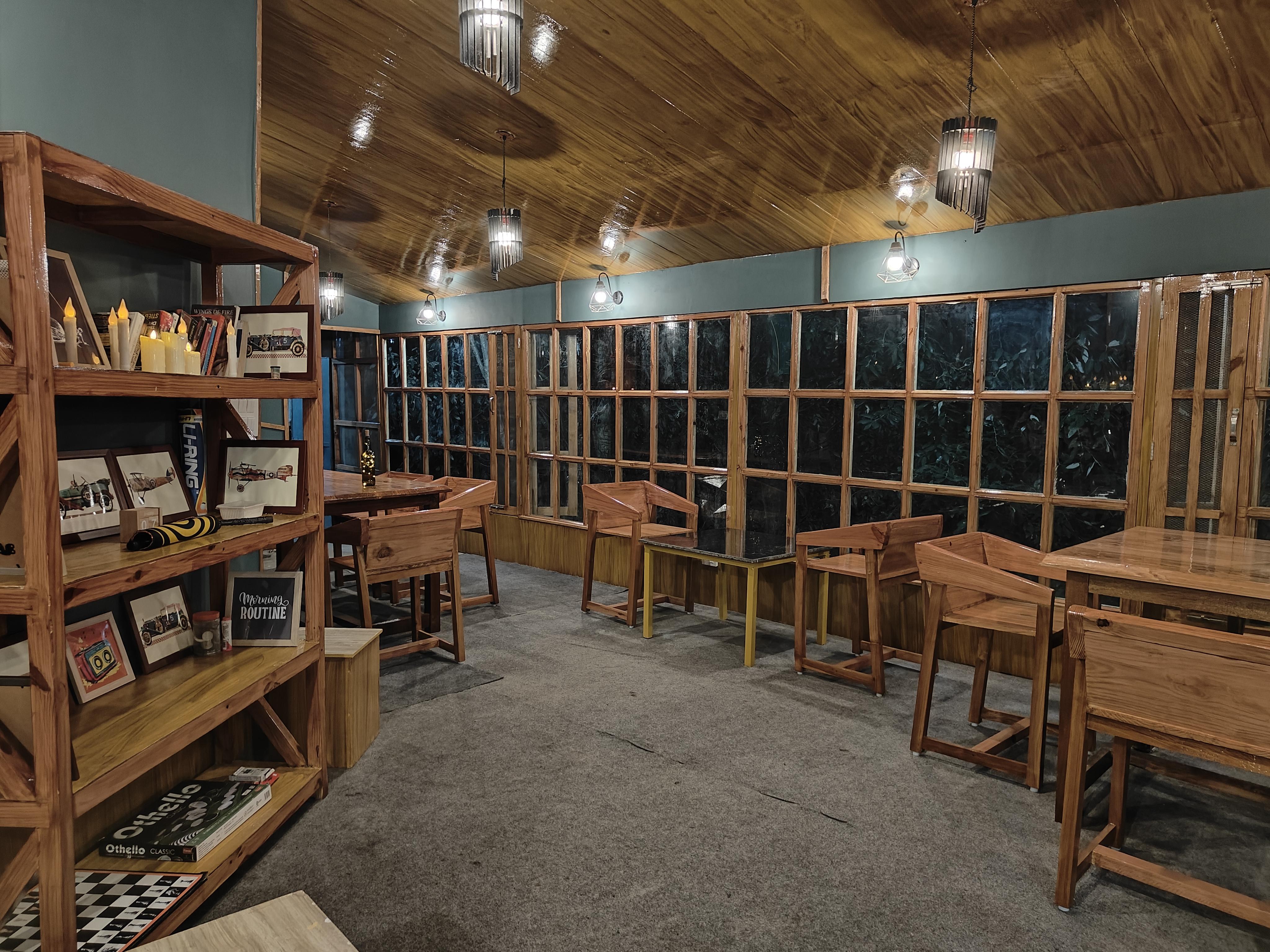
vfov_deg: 56.8
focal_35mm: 24
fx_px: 881
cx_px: 635
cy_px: 476
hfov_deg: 71.6
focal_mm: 5.59
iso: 1000
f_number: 1.8
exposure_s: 1/17
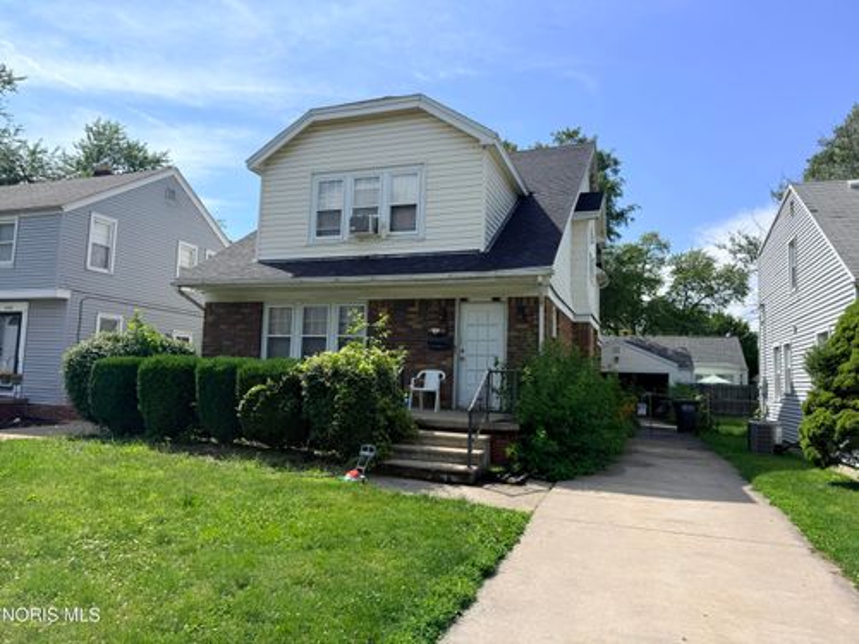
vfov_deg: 56.8
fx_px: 596
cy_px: 322
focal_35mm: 24
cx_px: 430
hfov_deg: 71.6
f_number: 1.78
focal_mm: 6.76
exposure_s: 1/4975
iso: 80
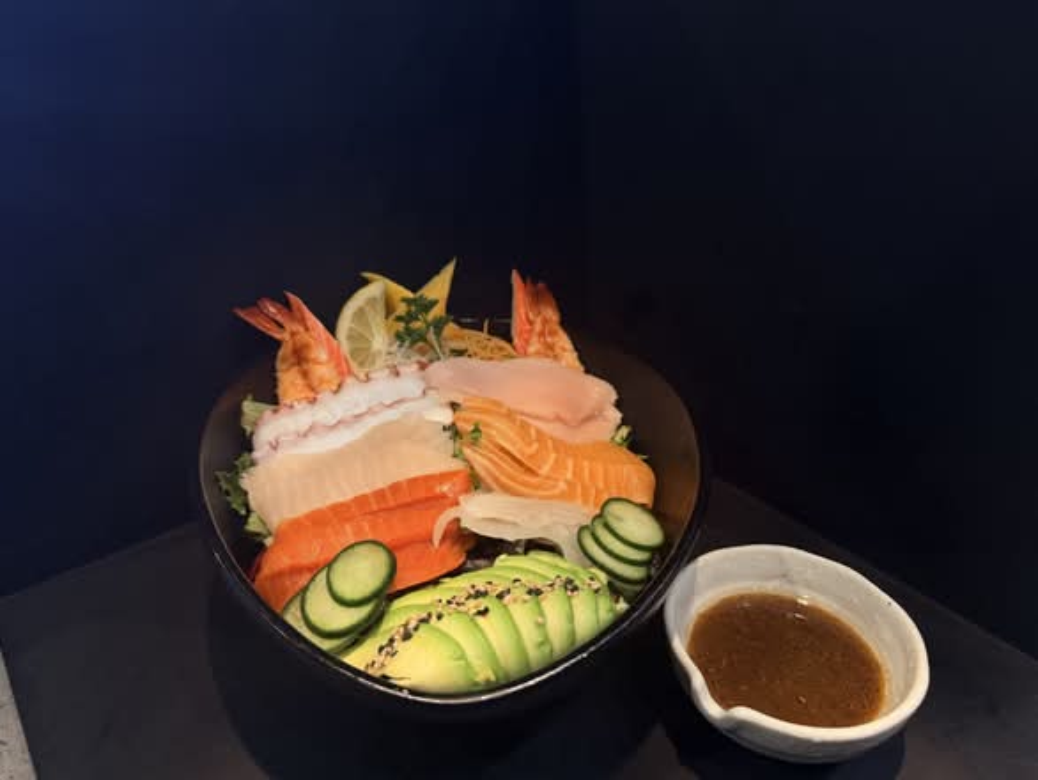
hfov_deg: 71.6
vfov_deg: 56.9
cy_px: 390
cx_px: 519
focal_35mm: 24
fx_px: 720
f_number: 1.78
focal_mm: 6.76
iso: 200
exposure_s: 1/60
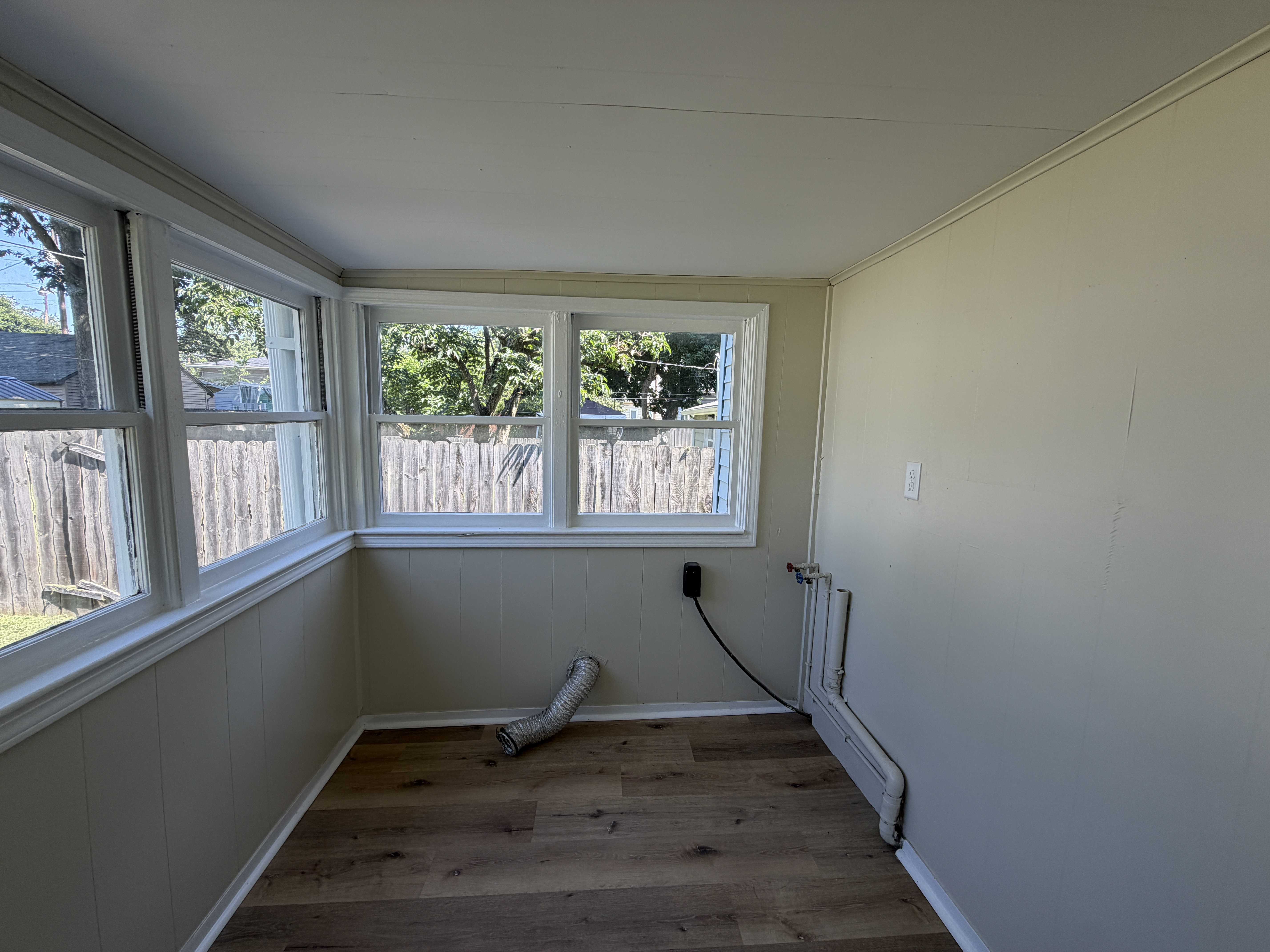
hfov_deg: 102.1
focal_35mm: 14
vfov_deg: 85.7
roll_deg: -0.9
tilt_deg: -5.5
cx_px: 635
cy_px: 476
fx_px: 514
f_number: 2.2
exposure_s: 1/134
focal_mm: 2.22
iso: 40
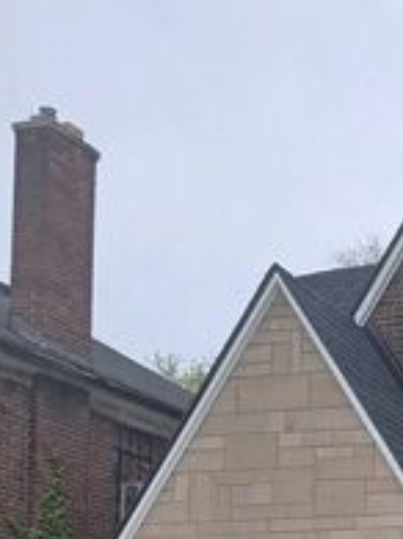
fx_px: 1383
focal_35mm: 89
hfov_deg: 15.3
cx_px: 607
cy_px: 656
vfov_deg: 20.5
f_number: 1.8
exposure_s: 1/214
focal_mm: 3.98
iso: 20
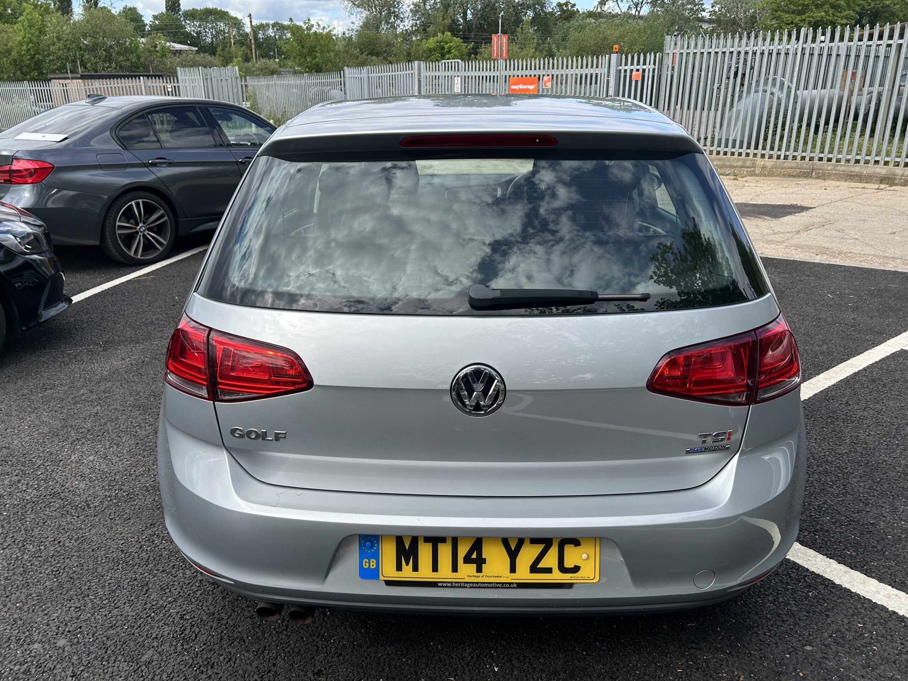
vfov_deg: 53.1
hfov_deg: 67.3
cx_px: 454
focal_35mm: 26
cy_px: 340
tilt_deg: -21.5
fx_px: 682
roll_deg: +0.5
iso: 50
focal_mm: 5.7
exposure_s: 1/2123
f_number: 1.5
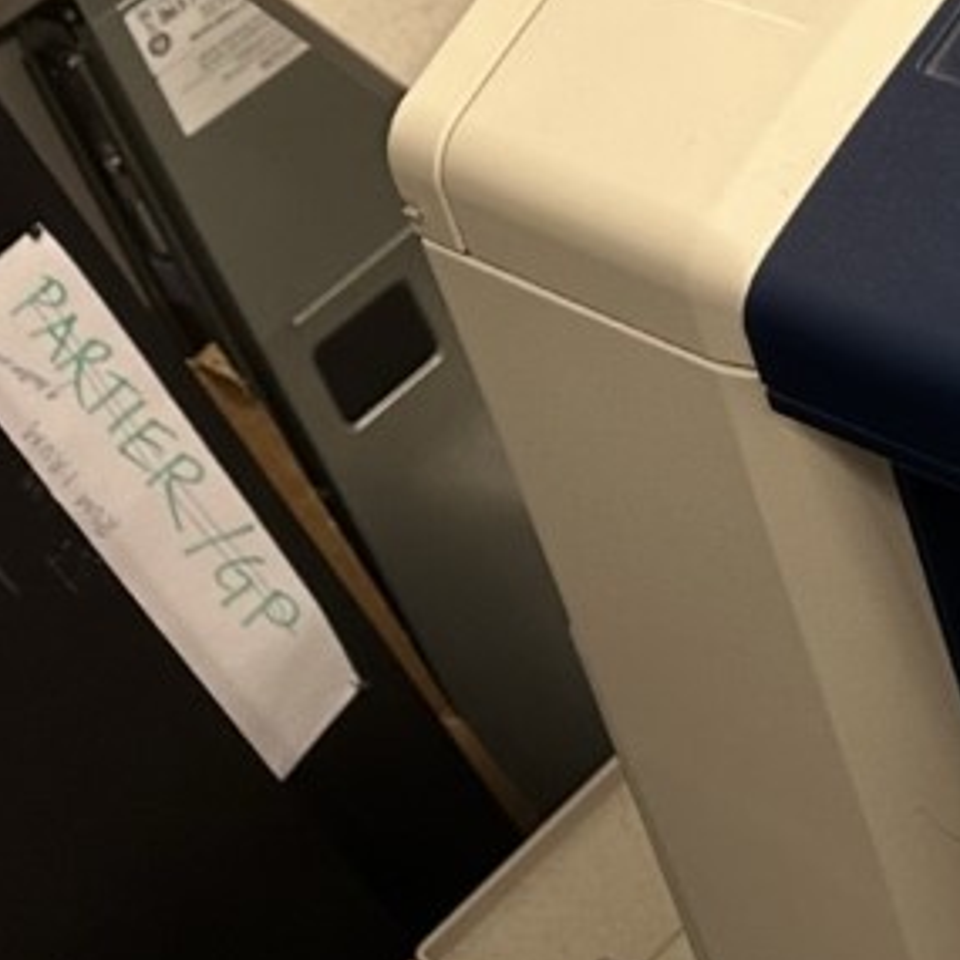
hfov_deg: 12.7
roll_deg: +1.0
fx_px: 3357
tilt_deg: -32.0
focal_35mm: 107
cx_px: 2287
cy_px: -408
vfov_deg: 15.2
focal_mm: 6.86
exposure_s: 1/50
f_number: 1.78
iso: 125
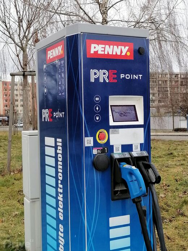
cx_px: 94
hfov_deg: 26.6
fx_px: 398
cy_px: 126
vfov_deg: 34.9
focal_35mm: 55
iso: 50
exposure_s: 1/229
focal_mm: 5.3
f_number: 1.8
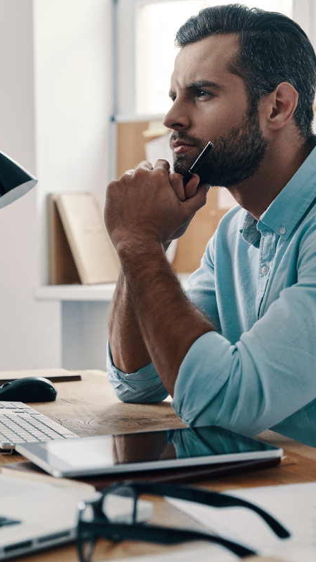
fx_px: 1296
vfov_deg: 24.5
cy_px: 282
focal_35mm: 87
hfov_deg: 13.9
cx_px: 146
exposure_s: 1/160
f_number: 4
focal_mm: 55
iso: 500
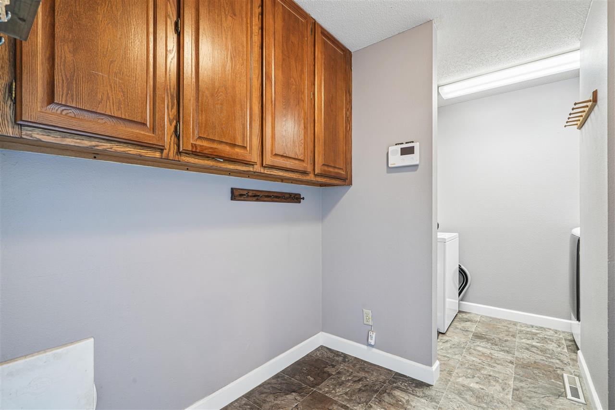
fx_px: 273
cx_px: 308
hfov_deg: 96.7
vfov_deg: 73.7
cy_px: 205
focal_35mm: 16
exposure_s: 1/2.5
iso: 400
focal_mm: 16
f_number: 10
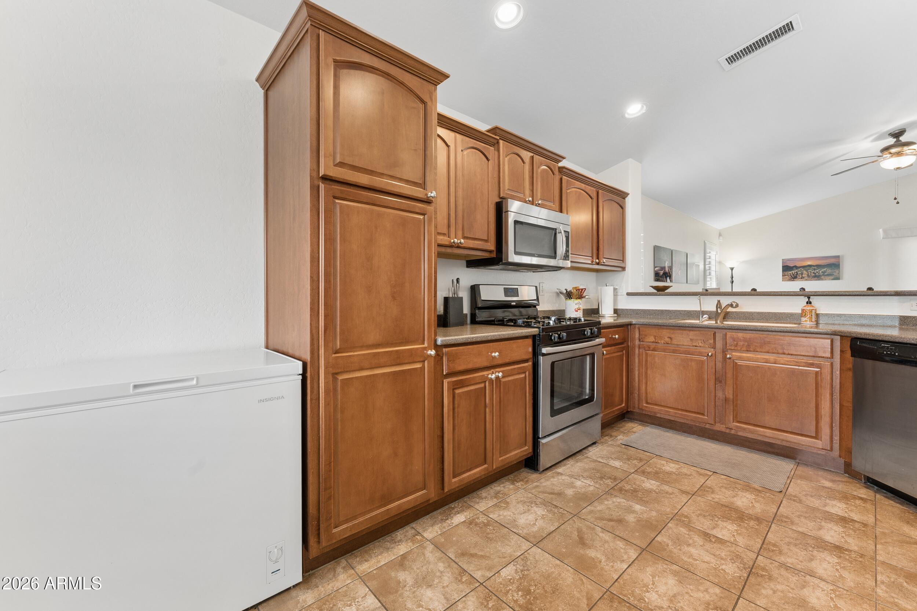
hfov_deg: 104.3
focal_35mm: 14
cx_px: 458
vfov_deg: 81.2
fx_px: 357
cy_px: 306
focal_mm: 14
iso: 320
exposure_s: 1/3.33
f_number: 9
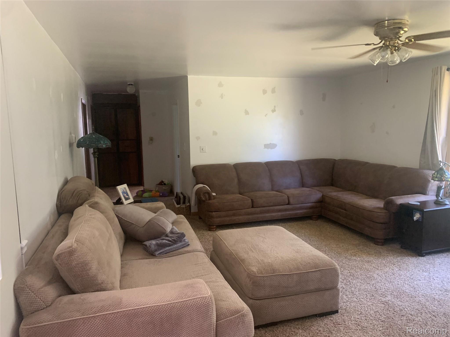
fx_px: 338
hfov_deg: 67.3
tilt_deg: -7.1
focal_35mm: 26
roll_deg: +0.9
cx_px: 225
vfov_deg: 53.1
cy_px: 168
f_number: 1.8
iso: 250
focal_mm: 4.25
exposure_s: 1/60
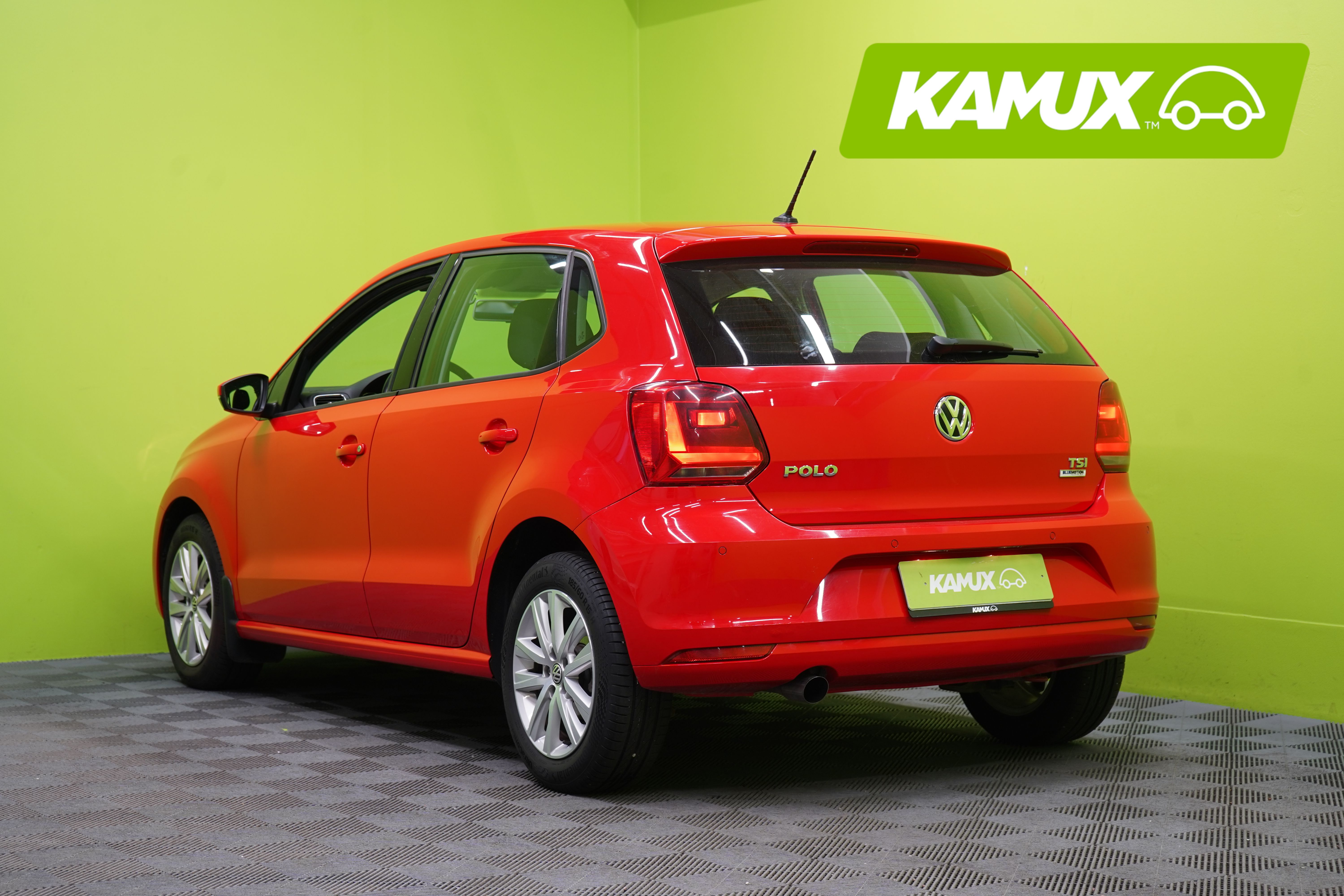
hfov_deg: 31.9
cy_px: 448
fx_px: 2352
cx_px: 672
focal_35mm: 63
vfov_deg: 21.6
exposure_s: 1/25
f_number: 5.6
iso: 400
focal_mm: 63
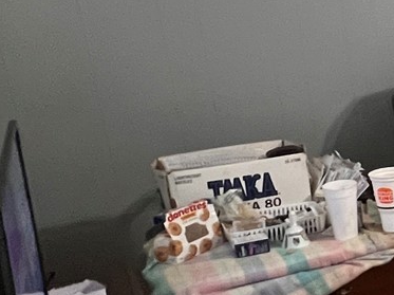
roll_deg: -0.4
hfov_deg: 18.3
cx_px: 802
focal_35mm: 67
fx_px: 762
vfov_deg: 21.9
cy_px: 130
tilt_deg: -13.7
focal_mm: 1.57
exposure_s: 1/60
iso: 400
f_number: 1.8
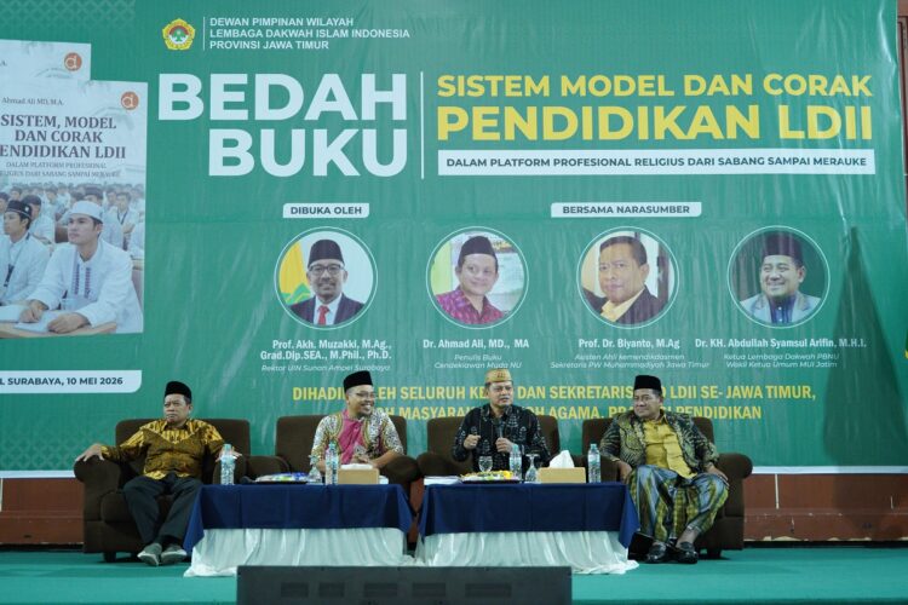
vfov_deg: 28.6
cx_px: 454
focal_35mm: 47
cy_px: 302
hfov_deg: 41.9
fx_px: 1185
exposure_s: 1/100
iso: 5000
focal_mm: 47
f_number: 4.5
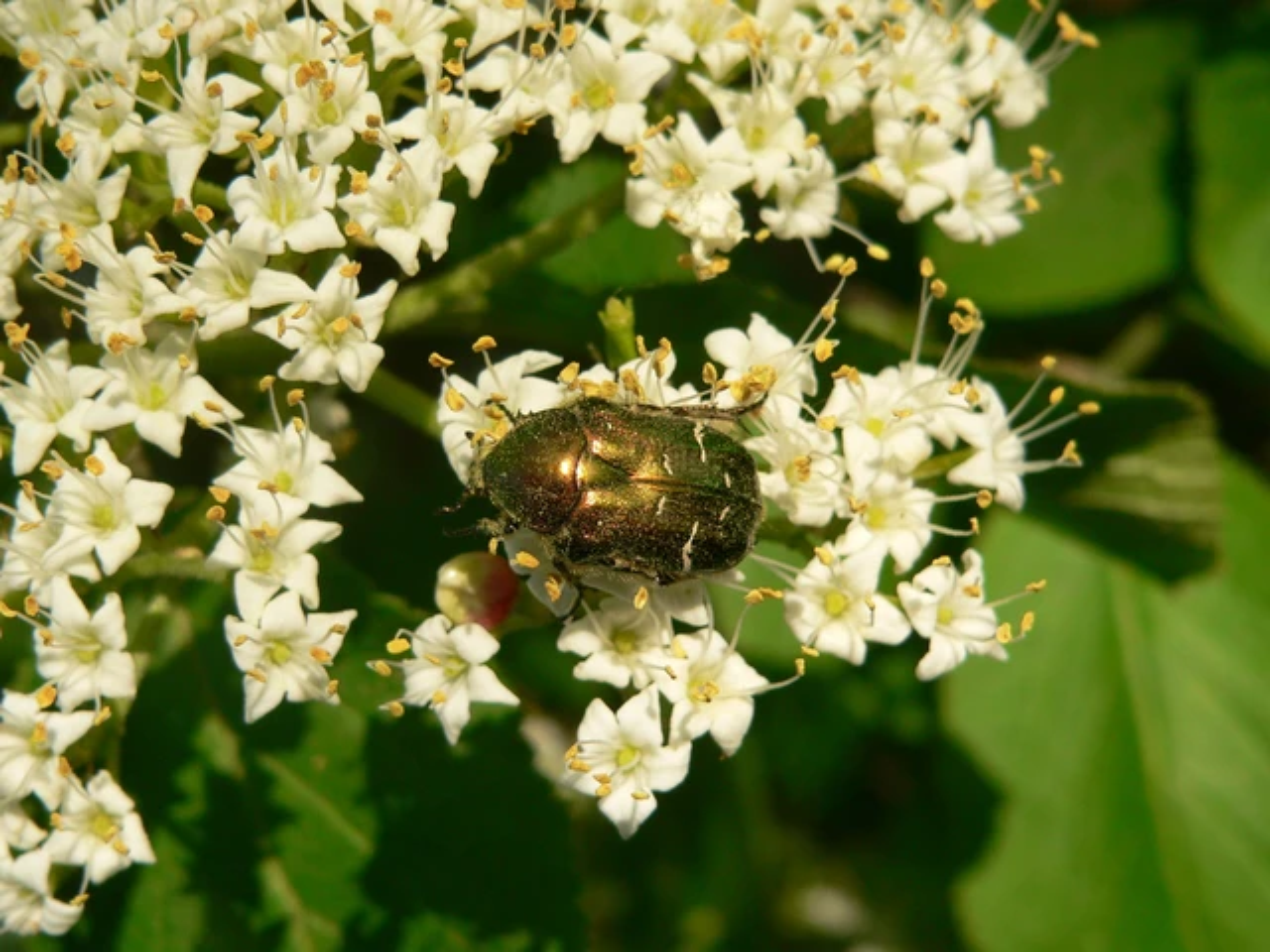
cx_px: 635
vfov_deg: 19.1
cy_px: 476
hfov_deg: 25.3
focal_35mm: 77
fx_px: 2825
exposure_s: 1/320
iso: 100
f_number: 4
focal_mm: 12.8
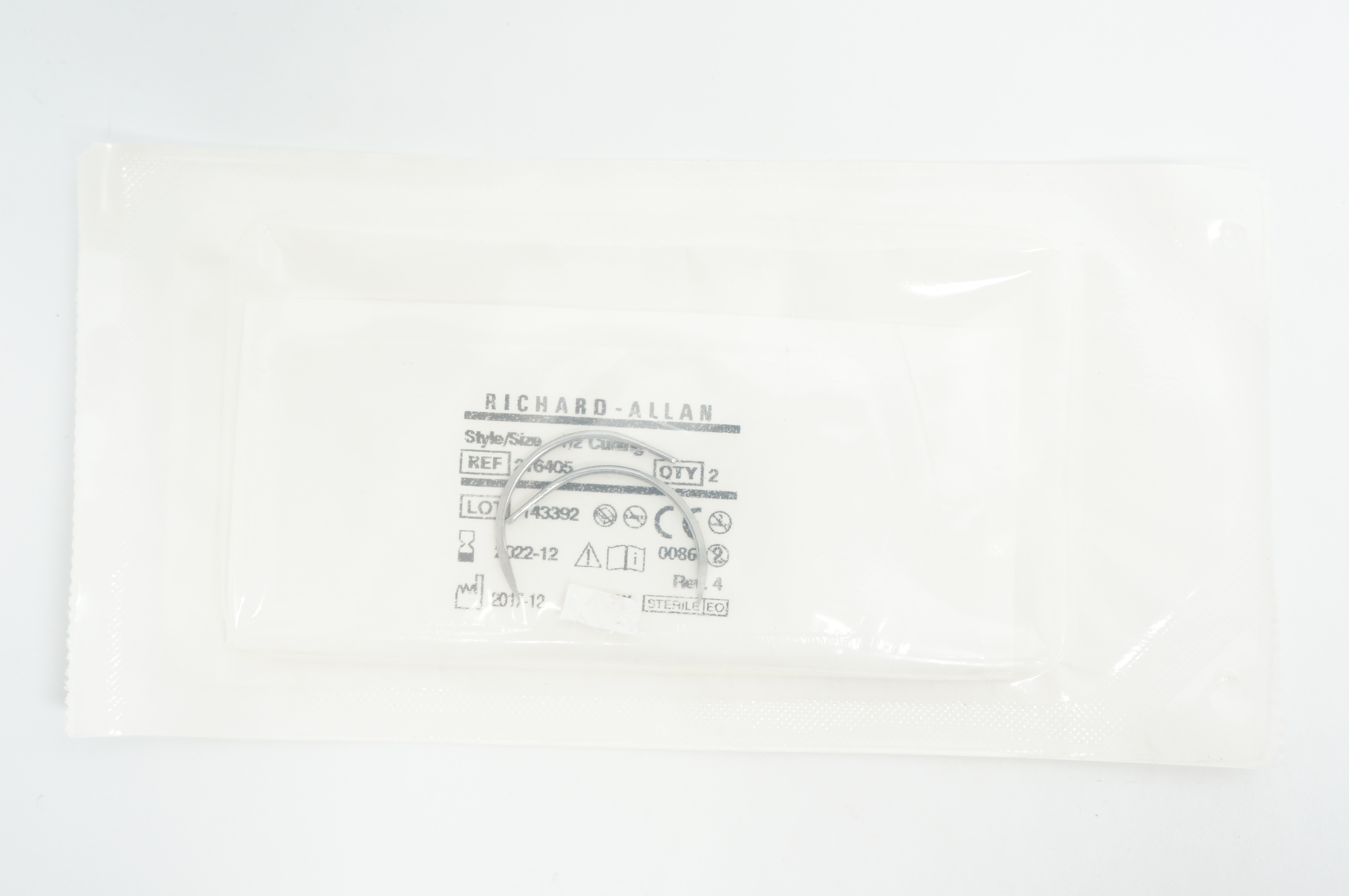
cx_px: 674
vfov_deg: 32.9
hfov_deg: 48.0
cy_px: 448
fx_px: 1516
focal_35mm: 40
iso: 400
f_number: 8
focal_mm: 27
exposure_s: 1/15
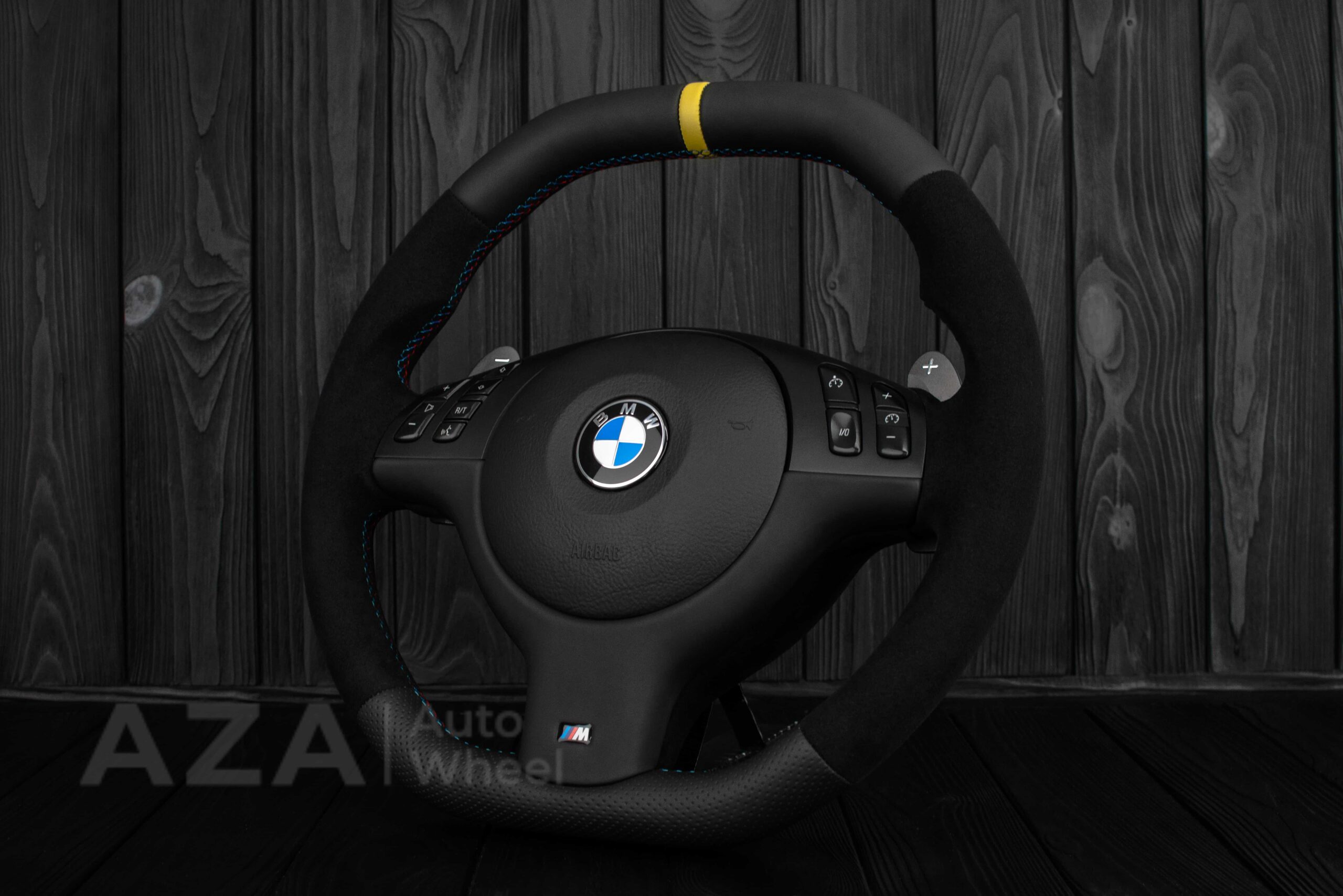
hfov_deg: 37.8
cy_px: 448
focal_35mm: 52
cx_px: 672
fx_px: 1959
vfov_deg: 25.8
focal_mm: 35
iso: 500
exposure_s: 1/125
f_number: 6.3
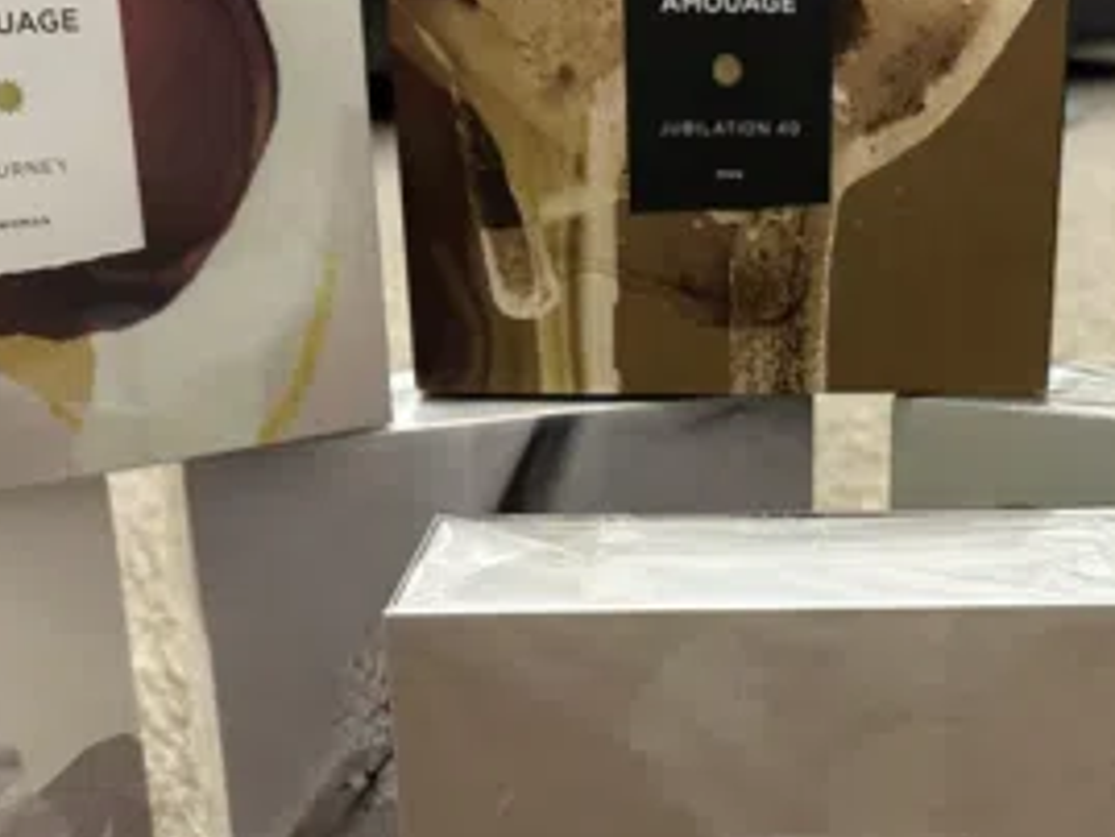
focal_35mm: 57
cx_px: 779
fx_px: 1837
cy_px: 617
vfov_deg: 25.4
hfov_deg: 33.3
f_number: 1.78
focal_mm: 6.86
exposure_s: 1/33
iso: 800
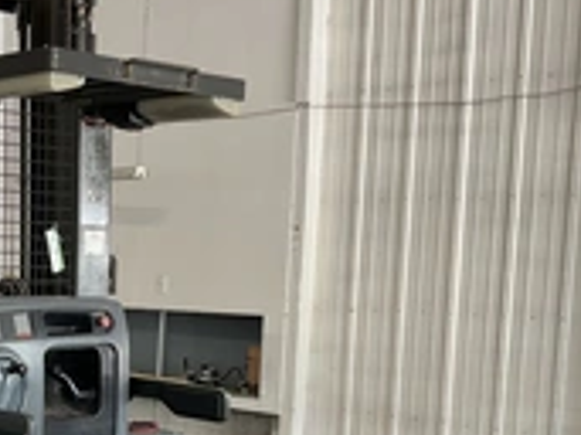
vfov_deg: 20.9
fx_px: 1141
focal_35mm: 68
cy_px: 428
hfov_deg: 27.5
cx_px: 51
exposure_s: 1/60
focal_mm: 3
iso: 50
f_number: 1.8
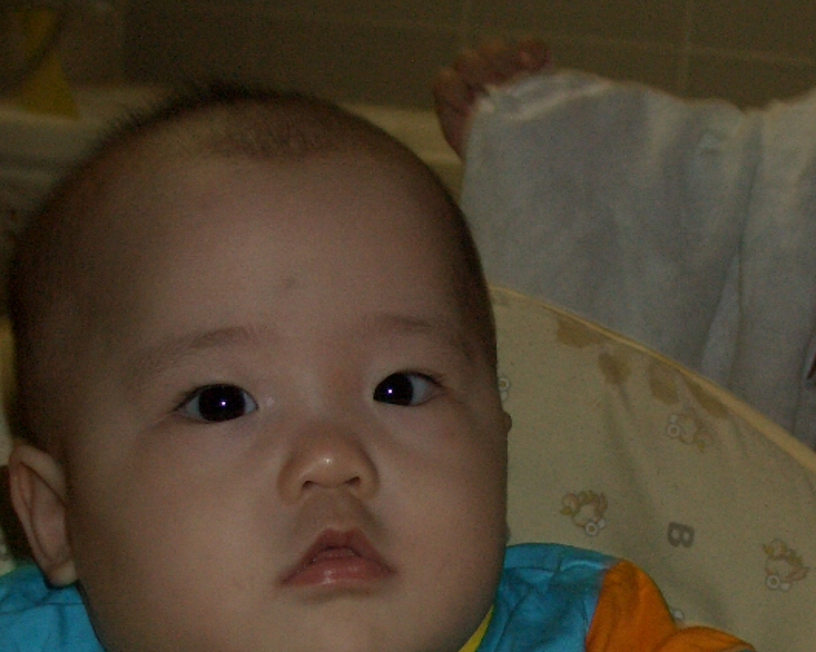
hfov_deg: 22.4
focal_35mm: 85
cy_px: 587
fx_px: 2052
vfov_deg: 17.8
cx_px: 555
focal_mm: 7.8
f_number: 2.9
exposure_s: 1/60
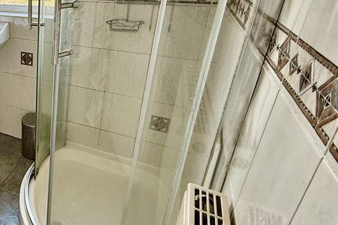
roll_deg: +1.7
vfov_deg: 41.8
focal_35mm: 31
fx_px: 291
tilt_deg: -21.1
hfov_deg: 49.1
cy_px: 76
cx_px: -1
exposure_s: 1/99
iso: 250
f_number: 2.2
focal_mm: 2.22
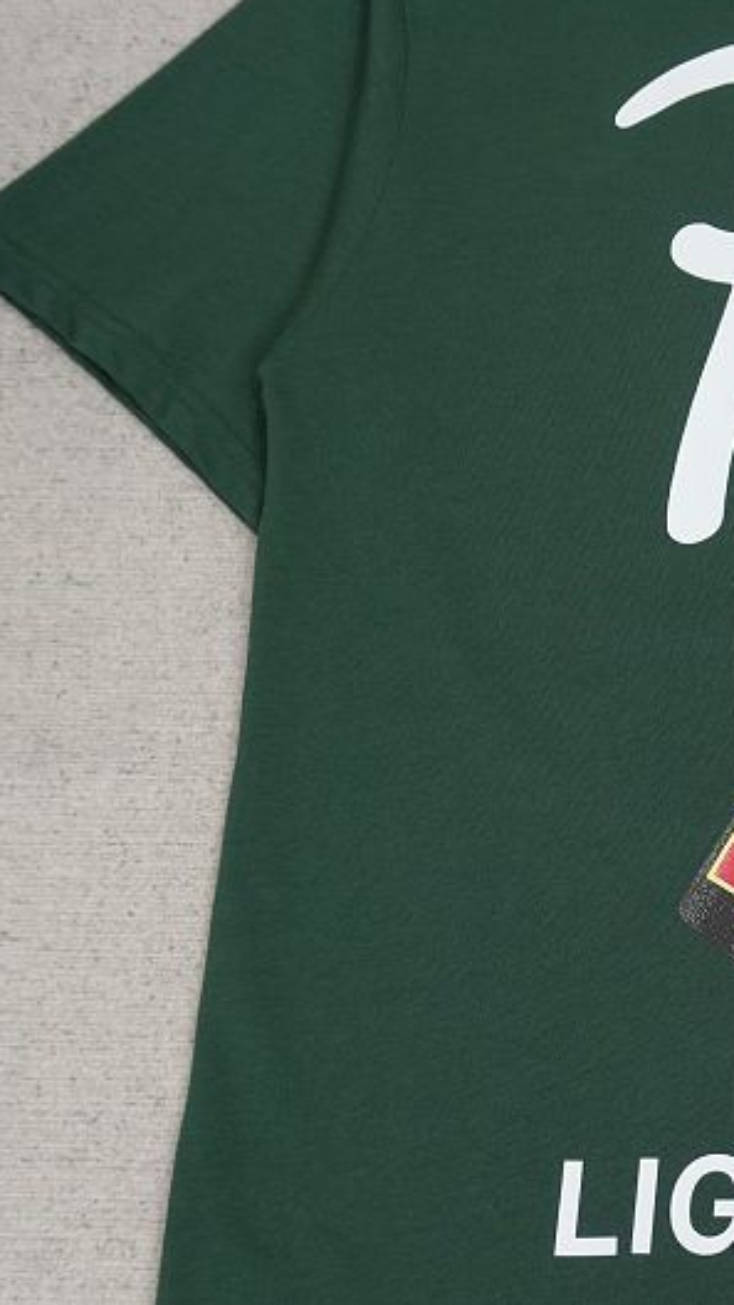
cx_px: 966
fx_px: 1896
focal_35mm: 55
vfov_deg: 38.0
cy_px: 651
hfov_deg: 20.0
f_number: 8
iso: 1000
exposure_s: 1/160
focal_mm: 23
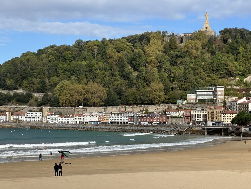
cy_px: 94
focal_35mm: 77
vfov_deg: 19.1
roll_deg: -0.5
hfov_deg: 25.3
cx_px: 126
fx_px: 558
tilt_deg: +3.5
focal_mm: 9
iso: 32
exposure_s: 1/727
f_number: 2.8
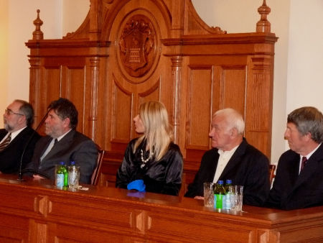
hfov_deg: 21.5
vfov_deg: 16.3
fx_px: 850
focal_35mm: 91
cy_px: 122
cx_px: 162
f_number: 3.4
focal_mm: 16.1
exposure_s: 1/40
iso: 800
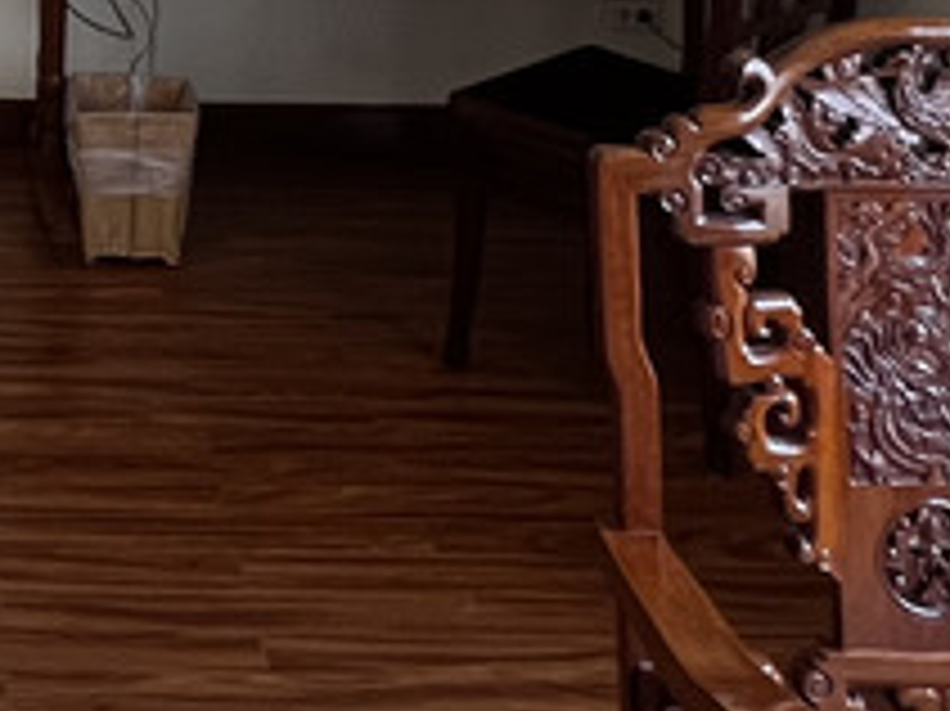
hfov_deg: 24.4
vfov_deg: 17.0
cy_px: -495
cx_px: -126
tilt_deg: -2.0
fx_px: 2030
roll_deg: +0.0
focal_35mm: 74
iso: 200
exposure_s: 1/100
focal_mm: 1.57
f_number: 1.8
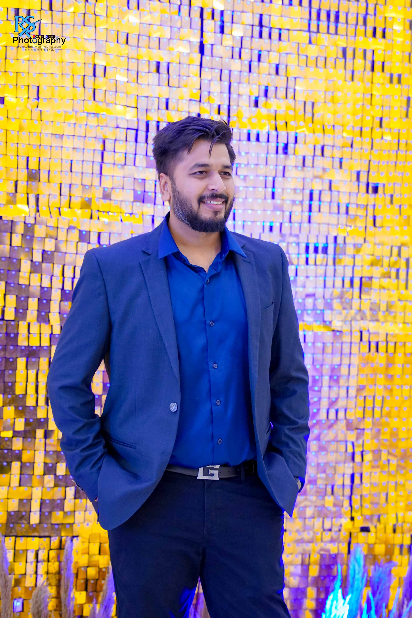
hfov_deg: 13.0
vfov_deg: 19.5
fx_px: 1801
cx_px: 206
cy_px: 309
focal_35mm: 105
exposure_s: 1/125
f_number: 2.8
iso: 2500
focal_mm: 70
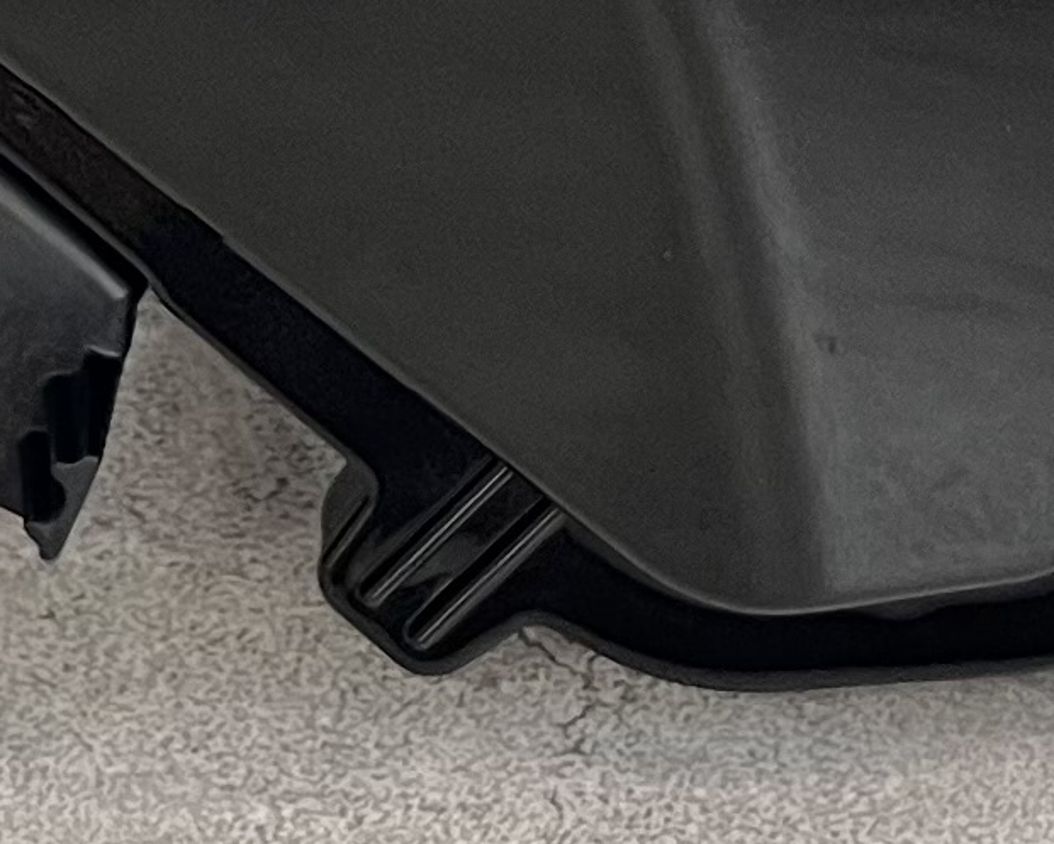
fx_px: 4025
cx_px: 313
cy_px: -273
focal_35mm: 129
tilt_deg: -47.7
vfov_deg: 11.6
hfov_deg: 14.9
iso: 200
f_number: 1.5
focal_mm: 5.7
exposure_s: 1/60
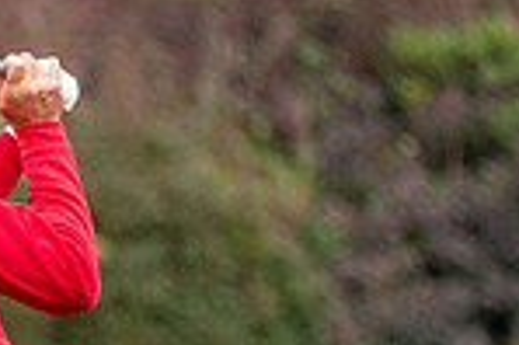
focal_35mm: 1171
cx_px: -449
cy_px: 524
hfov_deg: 1.8
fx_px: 16863
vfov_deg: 1.2
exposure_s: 1/1000
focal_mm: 300
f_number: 4.5
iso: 640
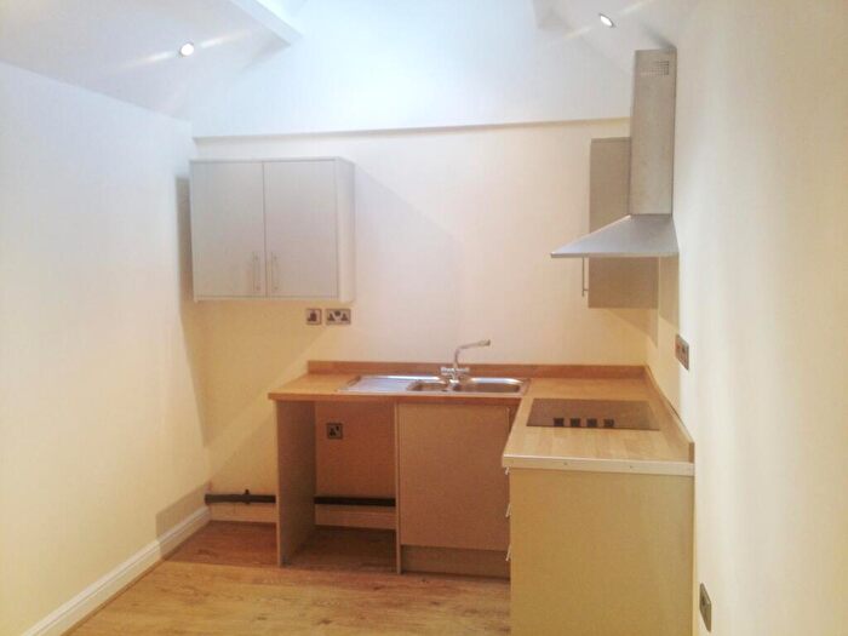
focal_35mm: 35
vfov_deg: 40.7
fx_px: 857
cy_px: 318
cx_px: 424
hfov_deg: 52.6
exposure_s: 1/20
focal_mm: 4.28
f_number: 2.4
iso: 50
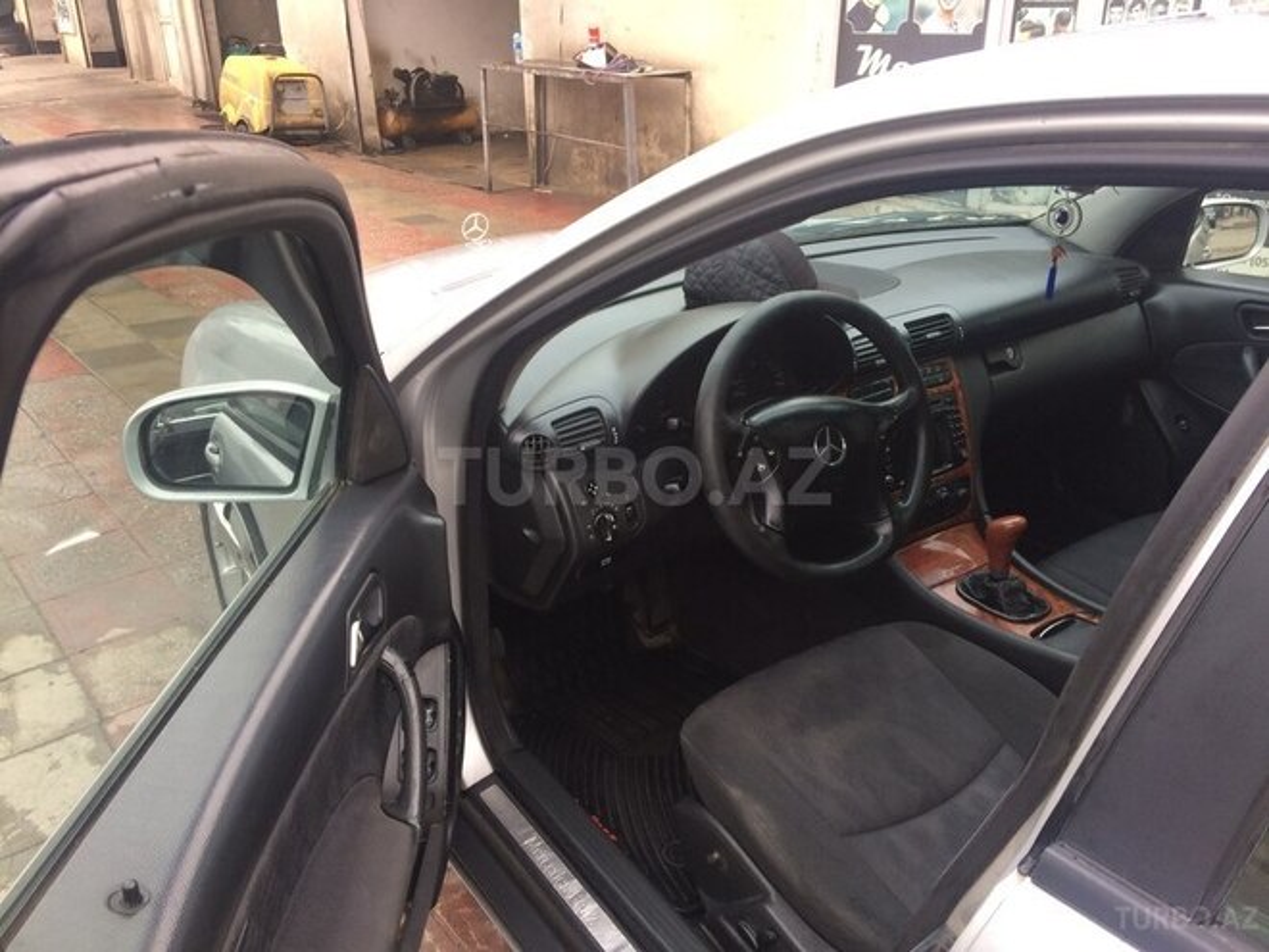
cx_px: 634
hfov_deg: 61.7
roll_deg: +0.0
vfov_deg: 48.2
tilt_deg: -23.6
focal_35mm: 29
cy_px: 476
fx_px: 1063
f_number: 2.2
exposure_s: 1/33
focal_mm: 4.15
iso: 32
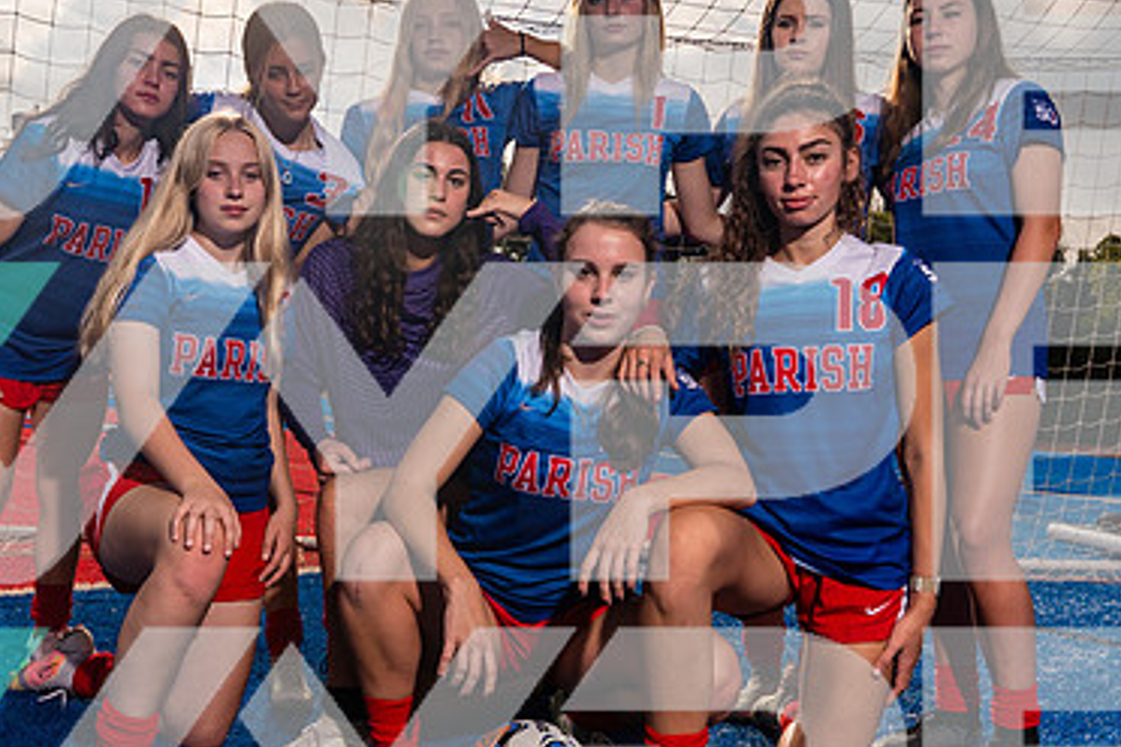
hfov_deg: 49.5
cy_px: 423
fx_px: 1214
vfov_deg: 34.2
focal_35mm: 39
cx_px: 512
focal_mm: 24
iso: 100
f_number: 8
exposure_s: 1/250
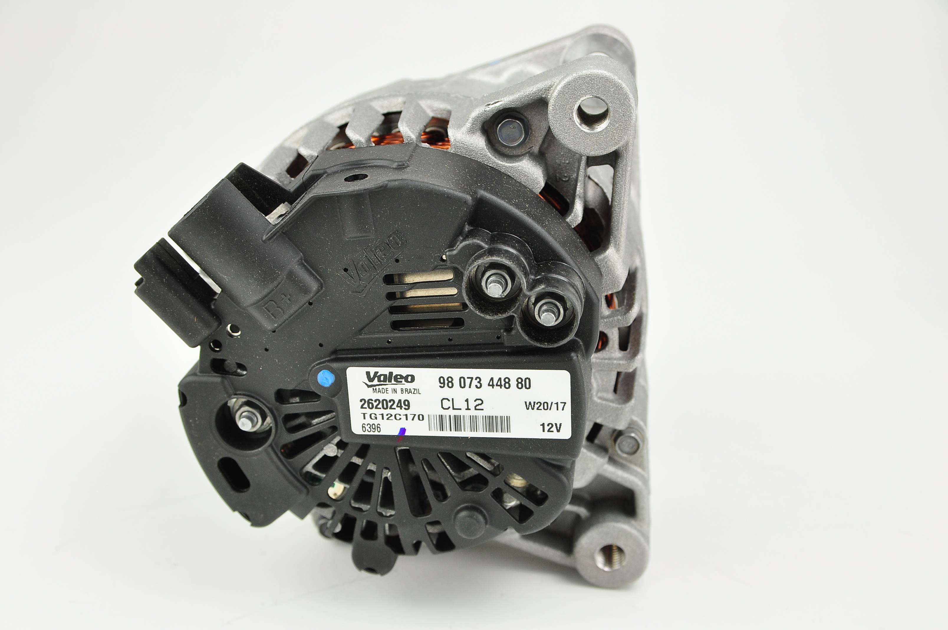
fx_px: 1262
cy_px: 315
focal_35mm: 48
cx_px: 474
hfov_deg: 41.2
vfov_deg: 28.0
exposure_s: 1/60
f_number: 6.3
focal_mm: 32
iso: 400
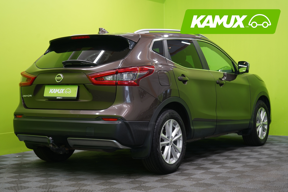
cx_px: 144
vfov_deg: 21.9
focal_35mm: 62
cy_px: 96
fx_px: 496
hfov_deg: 32.4
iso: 400
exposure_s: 1/25
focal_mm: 62
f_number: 5.6
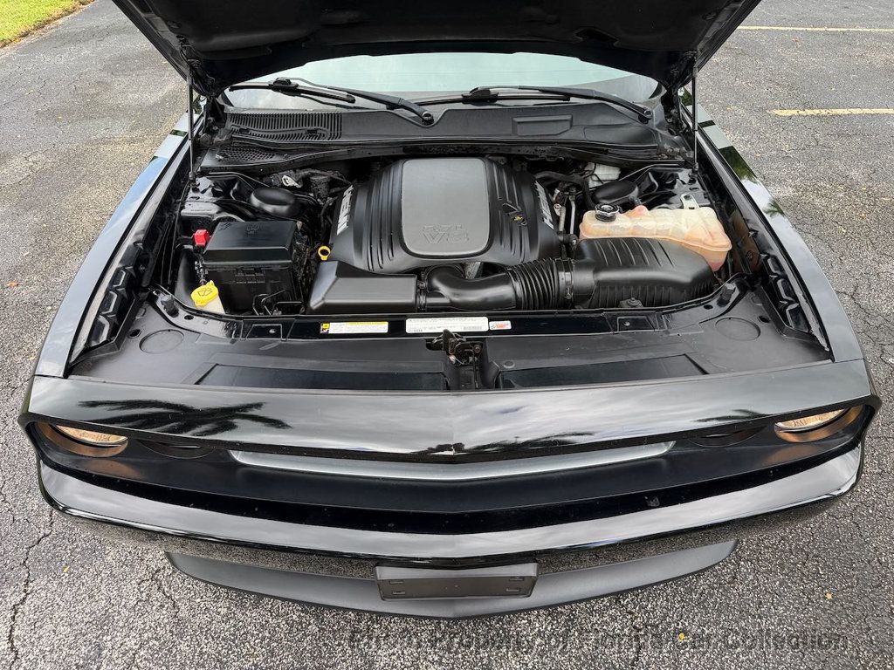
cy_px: 335
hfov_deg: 71.6
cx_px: 447
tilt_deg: -36.5
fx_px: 620
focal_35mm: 24
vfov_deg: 56.8
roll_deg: +1.4
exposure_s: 1/419
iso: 80
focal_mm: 6.76
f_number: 1.78
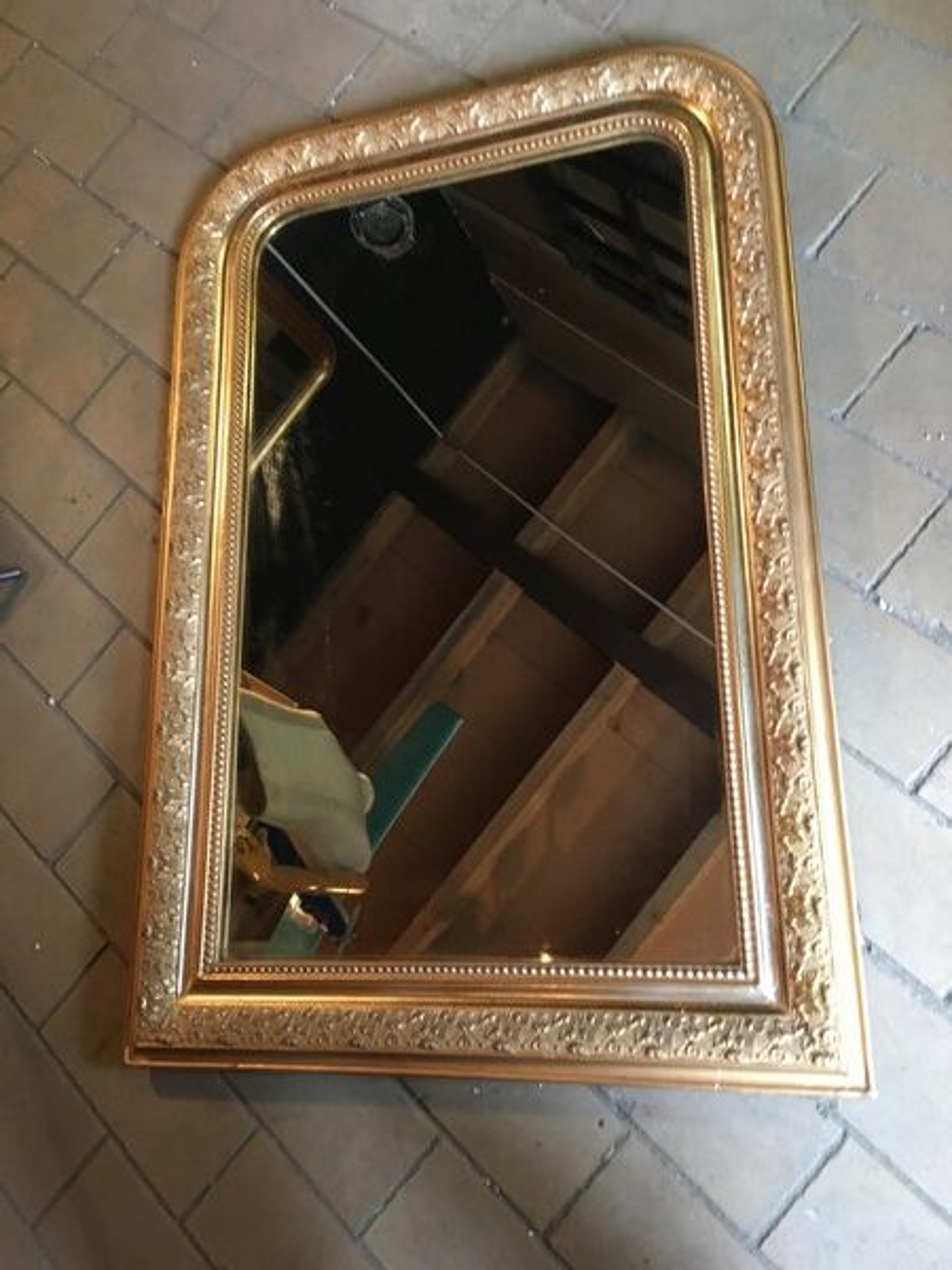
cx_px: 476
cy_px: 635
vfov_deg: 61.7
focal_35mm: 29
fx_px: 1063
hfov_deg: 48.2
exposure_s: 1/20
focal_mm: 4.15
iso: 200
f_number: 2.2
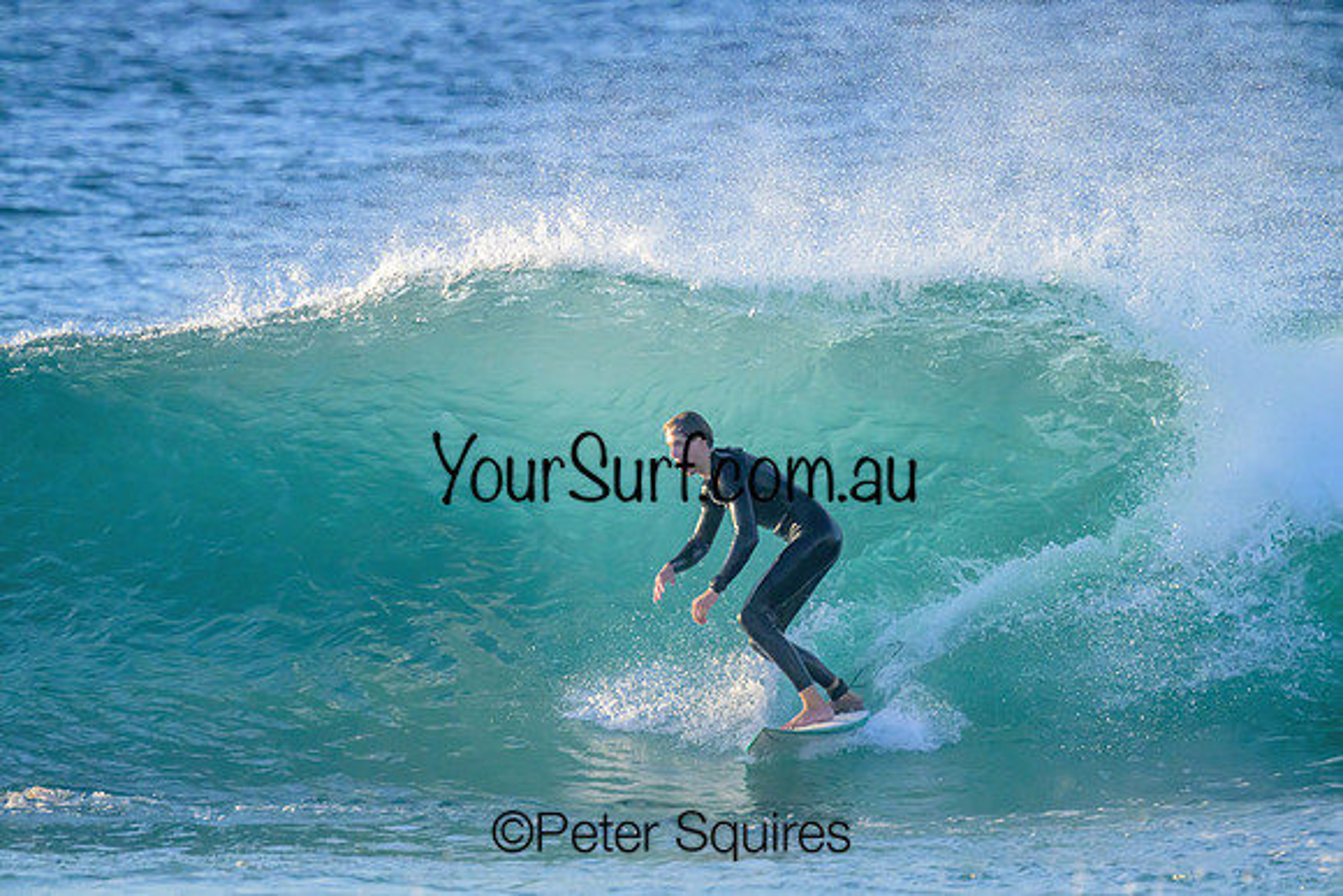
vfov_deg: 1.7
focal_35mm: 800
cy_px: 448
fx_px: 29850
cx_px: 672
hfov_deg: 2.6
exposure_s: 1/2000
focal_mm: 800
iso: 4500
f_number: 11
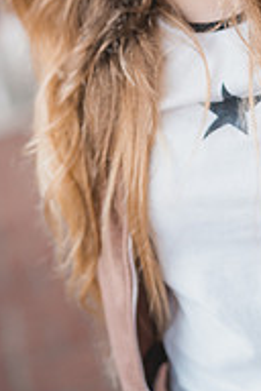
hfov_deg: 11.7
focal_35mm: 117
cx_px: 122
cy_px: -43
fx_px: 1272
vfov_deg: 16.9
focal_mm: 50
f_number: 1.8
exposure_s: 1/320
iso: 800
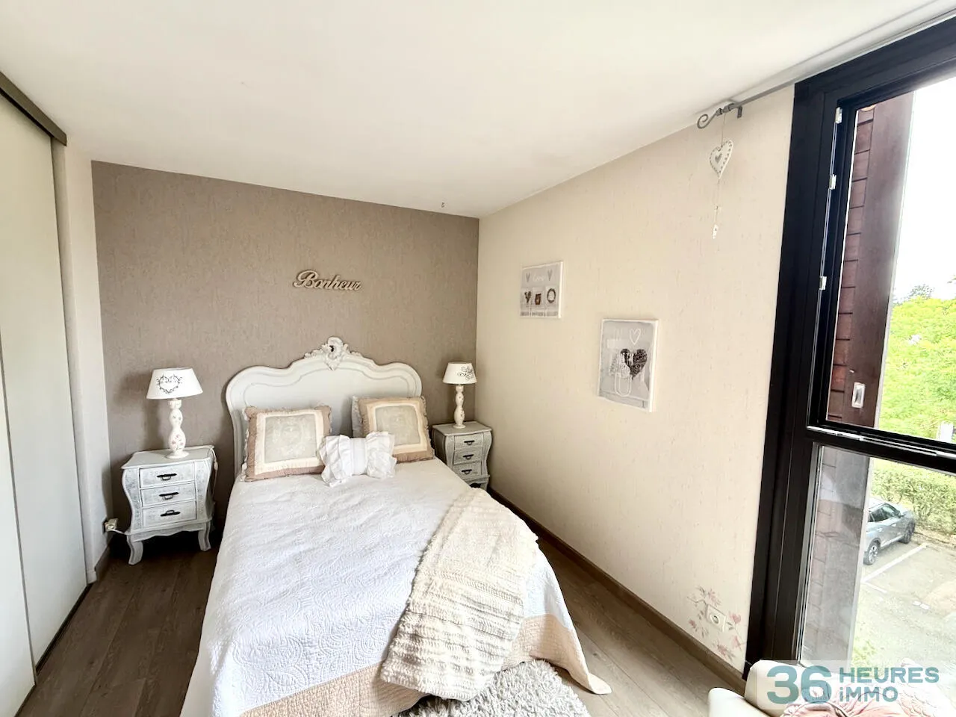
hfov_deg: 102.1
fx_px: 387
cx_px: 478
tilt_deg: -4.6
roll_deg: +1.4
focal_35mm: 14
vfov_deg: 85.7
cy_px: 358
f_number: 2.2
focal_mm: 2.22
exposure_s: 1/99
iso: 80
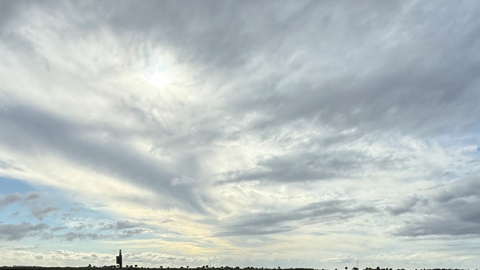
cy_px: 255
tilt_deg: +3.6
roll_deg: -0.8
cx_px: 274
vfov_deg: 39.0
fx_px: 344
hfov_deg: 69.5
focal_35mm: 27
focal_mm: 2.22
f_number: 2.2
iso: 50
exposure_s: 1/2320
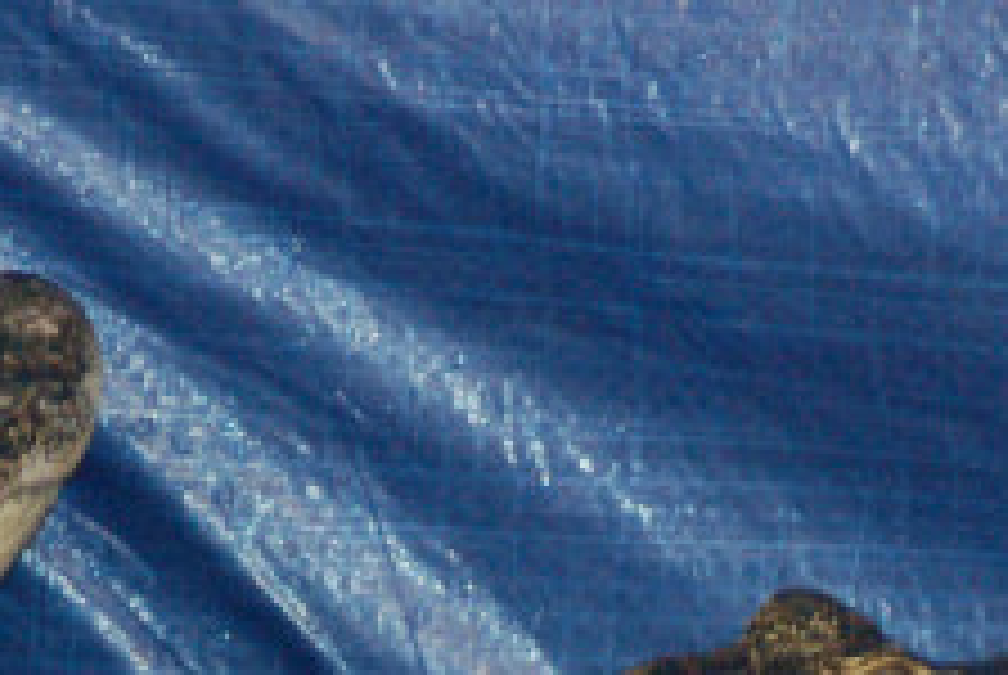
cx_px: 634
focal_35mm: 721
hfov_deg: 2.9
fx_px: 20208
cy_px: 1087
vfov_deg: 1.9
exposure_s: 1/30
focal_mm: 135
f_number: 5.6
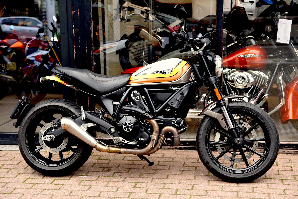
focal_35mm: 66
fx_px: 547
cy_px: 100
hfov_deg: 30.5
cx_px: 149
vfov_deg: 20.6
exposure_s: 1/60
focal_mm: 66
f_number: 4
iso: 200
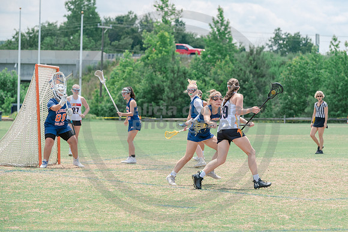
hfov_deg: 12.4
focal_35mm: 165
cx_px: 213
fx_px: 1598
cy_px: 126
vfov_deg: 8.3
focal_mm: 135
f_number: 5
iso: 400
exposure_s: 1/1600
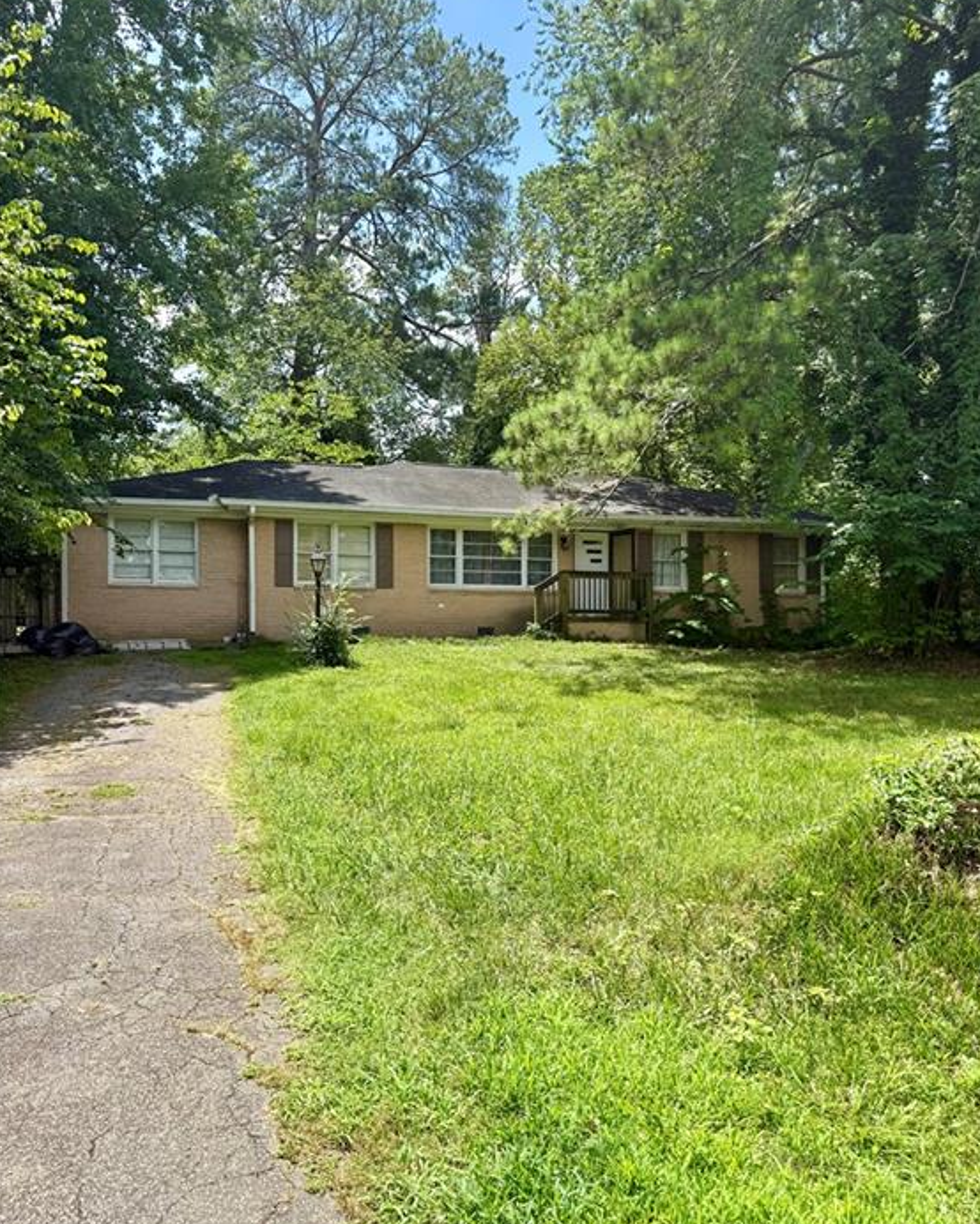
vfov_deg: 66.0
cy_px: 626
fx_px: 942
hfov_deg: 54.9
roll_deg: -0.2
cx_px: 504
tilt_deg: +0.1
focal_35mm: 26
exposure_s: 1/1812
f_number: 1.78
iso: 80
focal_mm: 6.76
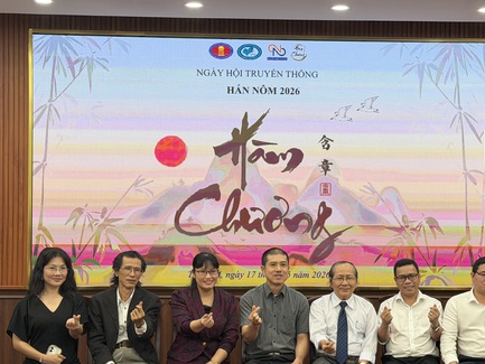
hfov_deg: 27.3
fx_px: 995
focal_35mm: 71
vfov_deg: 20.7
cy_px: 205
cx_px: 287
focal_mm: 6.76
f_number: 1.78
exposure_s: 1/100
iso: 80
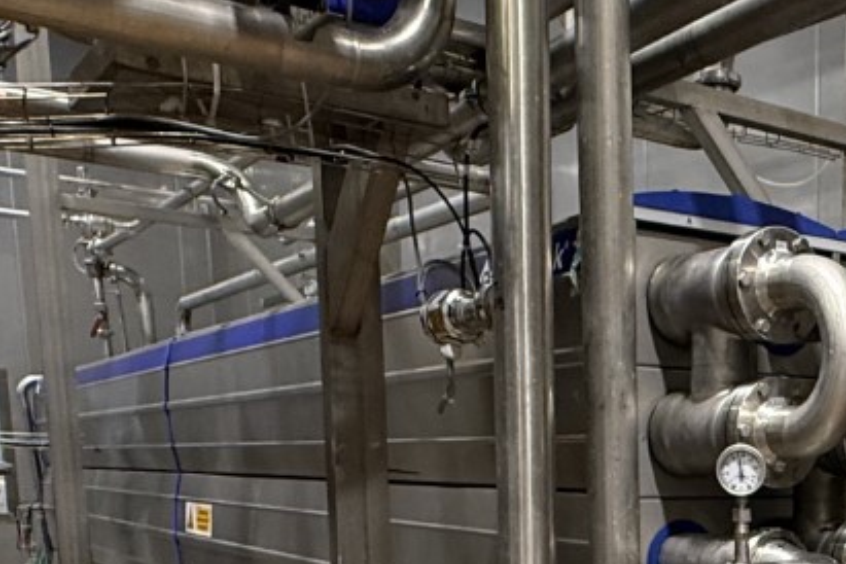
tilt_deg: -9.7
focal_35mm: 51
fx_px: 1198
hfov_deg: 35.8
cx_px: 807
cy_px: 667
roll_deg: -1.2
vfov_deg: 24.2
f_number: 2.2
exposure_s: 1/50
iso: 400
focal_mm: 2.22
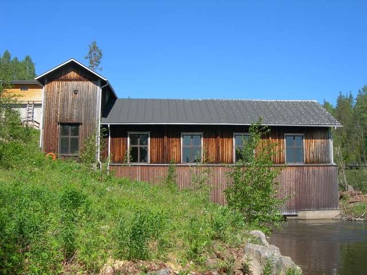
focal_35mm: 38
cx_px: 184
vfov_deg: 37.7
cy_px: 138
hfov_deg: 49.0
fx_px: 403
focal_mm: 7.8
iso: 50
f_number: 4.8
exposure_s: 1/364
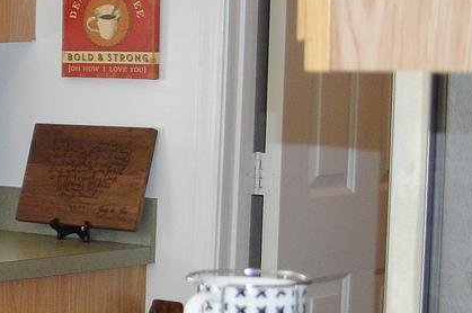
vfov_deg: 10.4
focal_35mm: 132
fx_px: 1728
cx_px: -648
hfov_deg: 12.4
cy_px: 178
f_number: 4
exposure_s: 1/125
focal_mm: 18
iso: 360
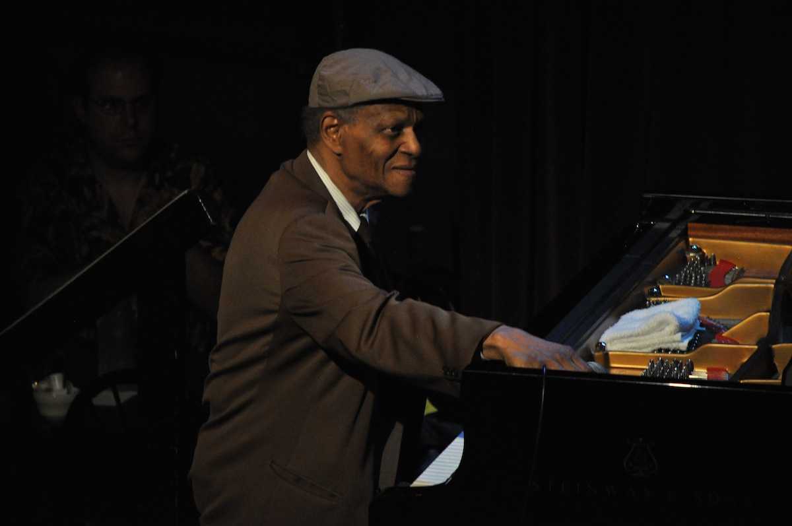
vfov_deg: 4.6
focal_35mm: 300
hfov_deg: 6.9
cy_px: 263
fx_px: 6592
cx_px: 396
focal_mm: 200
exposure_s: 1/100
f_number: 5.6
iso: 1600
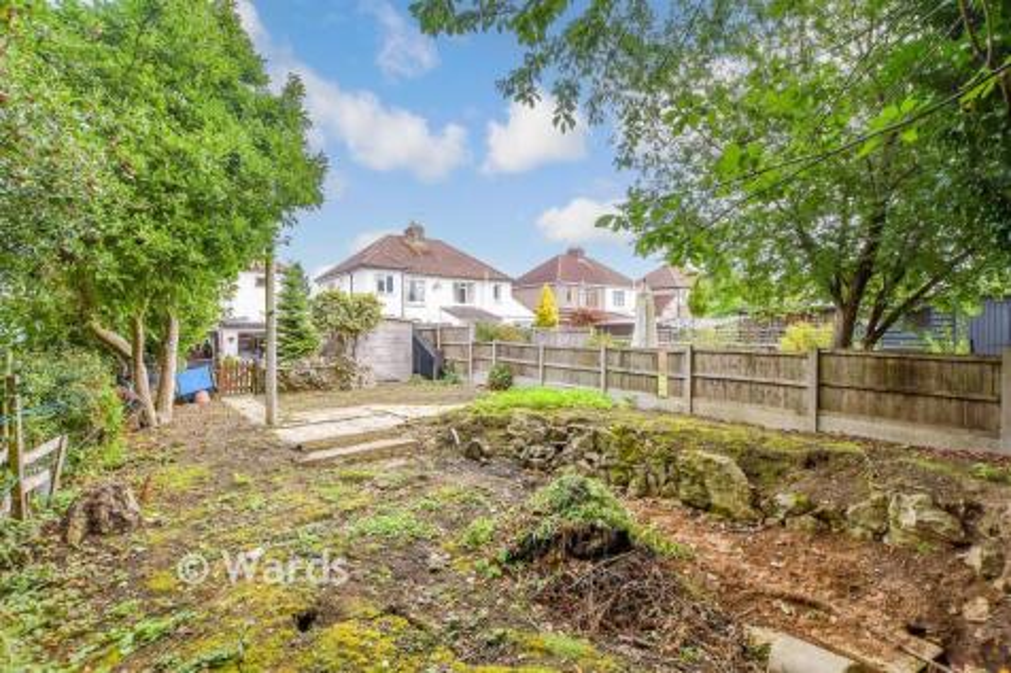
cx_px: 506
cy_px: 336
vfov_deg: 77.3
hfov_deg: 100.4
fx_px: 421
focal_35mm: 15
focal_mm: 10
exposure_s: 1/125
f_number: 8
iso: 320
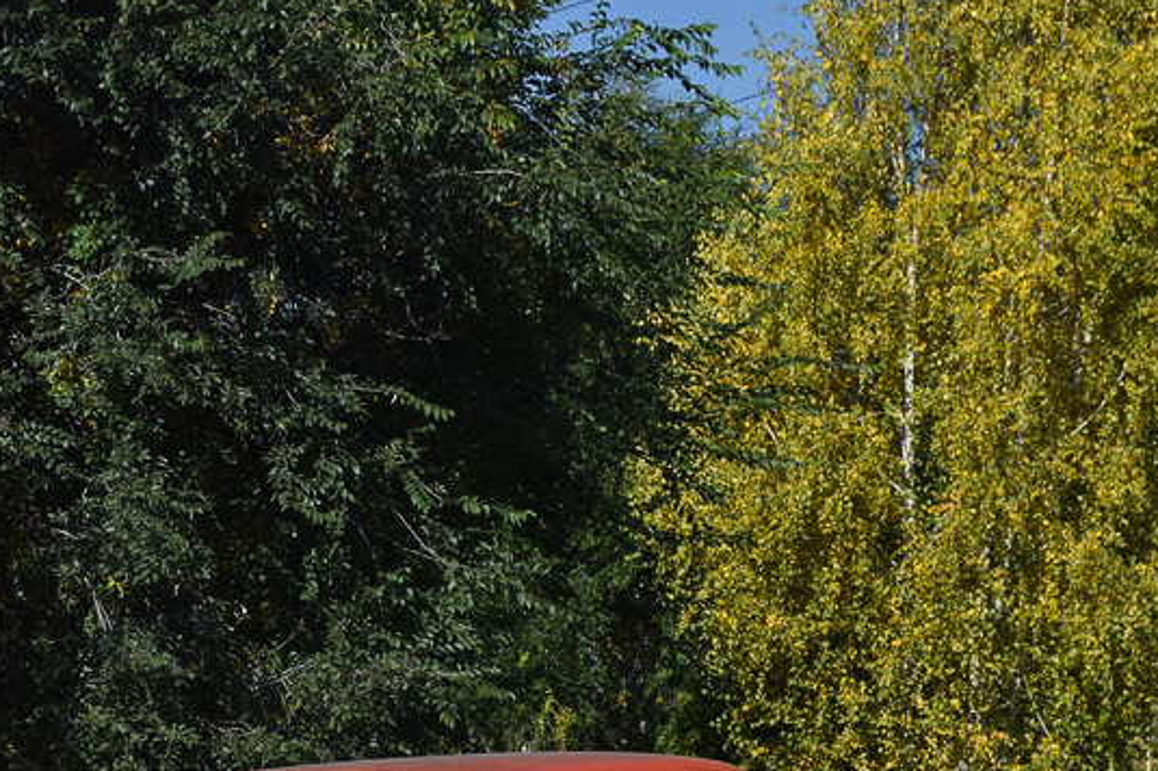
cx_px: 216
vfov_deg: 13.4
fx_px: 3247
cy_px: 687
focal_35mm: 101
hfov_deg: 20.0
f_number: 7.1
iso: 200
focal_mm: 30
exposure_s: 1/1250
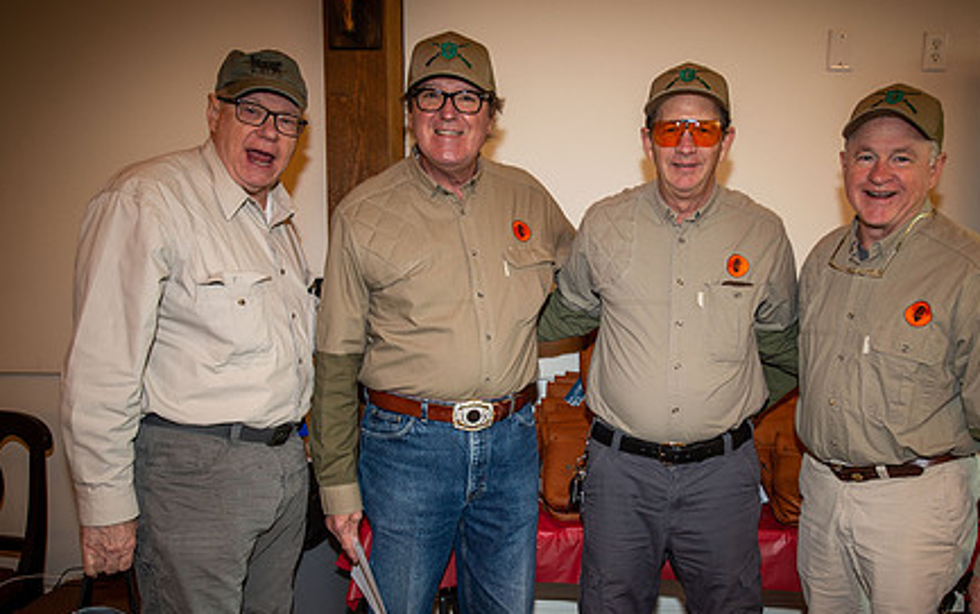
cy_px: 390
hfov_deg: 62.6
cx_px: 564
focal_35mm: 30
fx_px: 802
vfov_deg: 41.5
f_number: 3.5
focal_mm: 22
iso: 640
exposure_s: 1/125
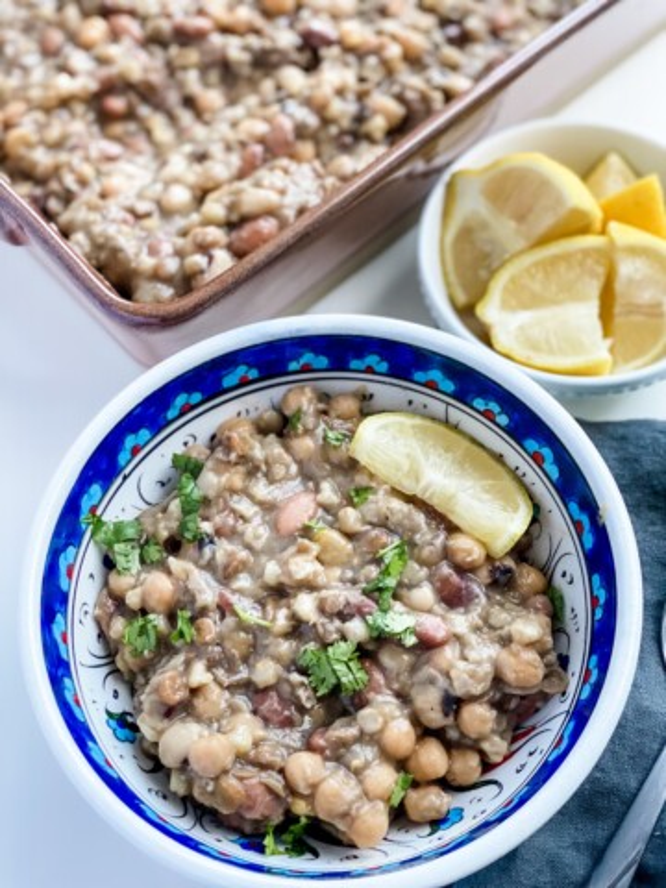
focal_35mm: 52
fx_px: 1334
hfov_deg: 28.0
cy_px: 444
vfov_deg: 36.8
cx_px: 333
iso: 160
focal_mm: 6
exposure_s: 1/60
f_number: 2
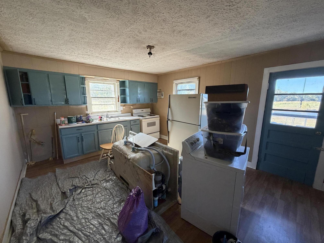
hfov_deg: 102.1
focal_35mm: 14
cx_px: 162
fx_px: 131
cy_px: 122
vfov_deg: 85.7
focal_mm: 2.22
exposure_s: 1/110
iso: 320
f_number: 2.2
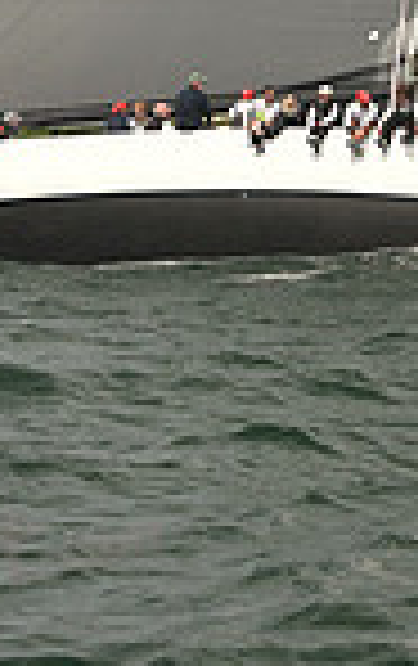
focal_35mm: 279
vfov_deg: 7.4
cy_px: -153
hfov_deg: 4.7
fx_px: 5066
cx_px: 393
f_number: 5.6
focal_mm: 70
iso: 250
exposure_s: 1/640
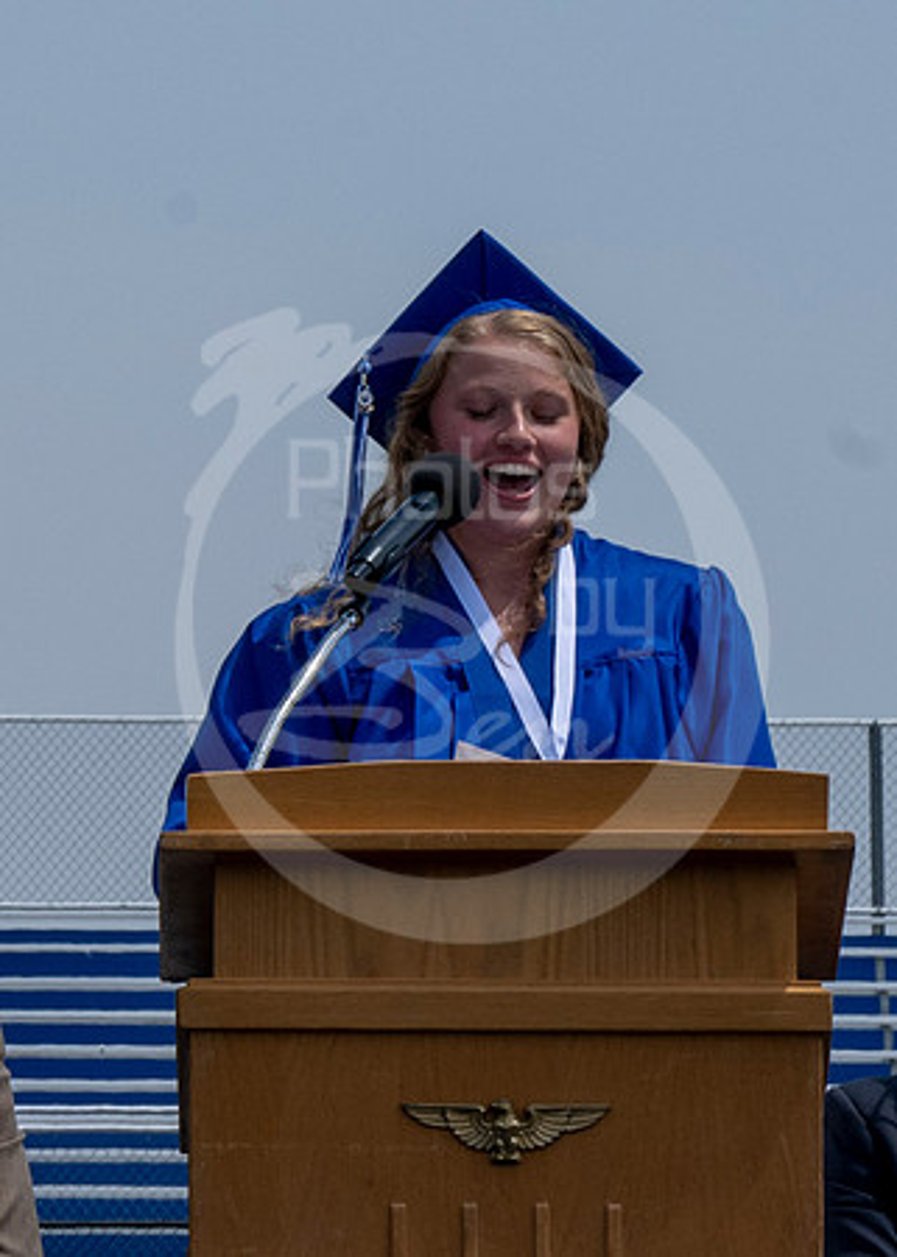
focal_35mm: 458
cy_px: 536
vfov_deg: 4.4
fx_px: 16332
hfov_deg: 3.1
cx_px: -942
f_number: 14
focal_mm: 98
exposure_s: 1/250
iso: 200
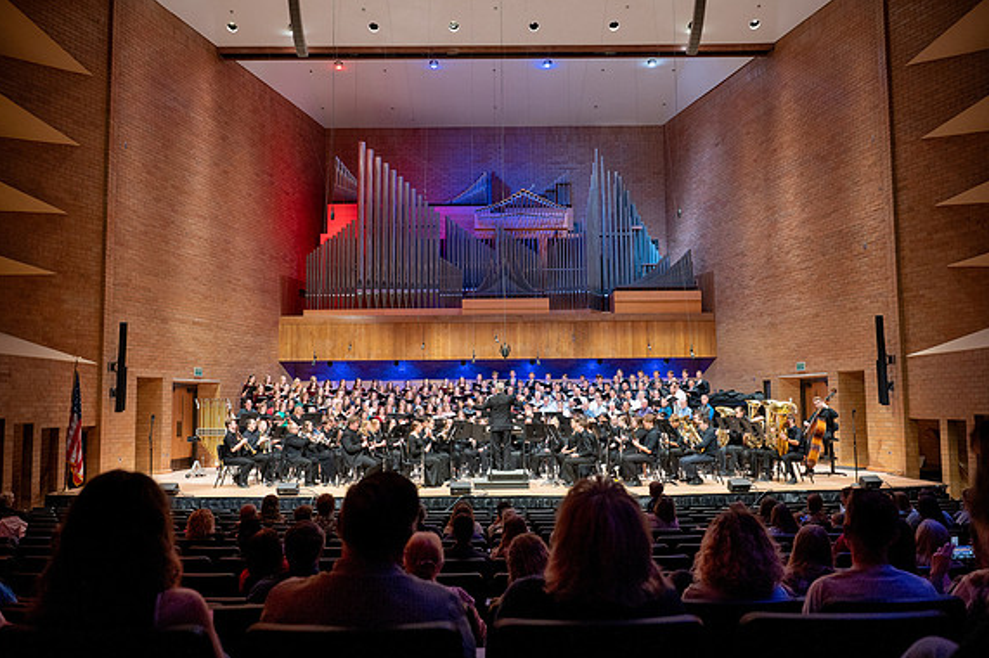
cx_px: 494
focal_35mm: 32
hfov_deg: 58.7
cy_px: 331
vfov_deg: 41.1
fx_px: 879
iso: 1600
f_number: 3.5
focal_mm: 31.5
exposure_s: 1/160
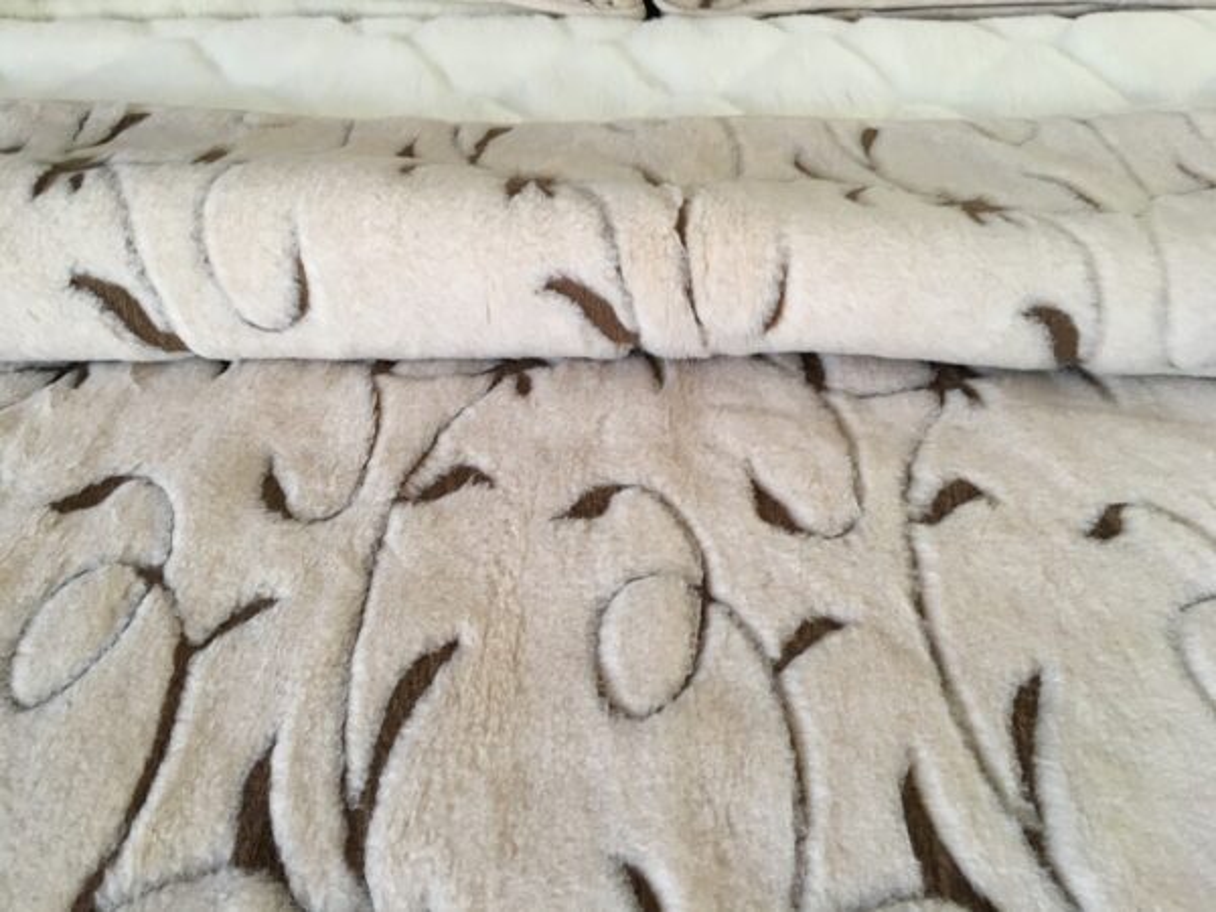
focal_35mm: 29
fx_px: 1019
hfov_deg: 61.7
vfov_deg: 48.2
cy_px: 456
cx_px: 608
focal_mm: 4.15
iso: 100
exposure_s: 1/33
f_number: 2.2
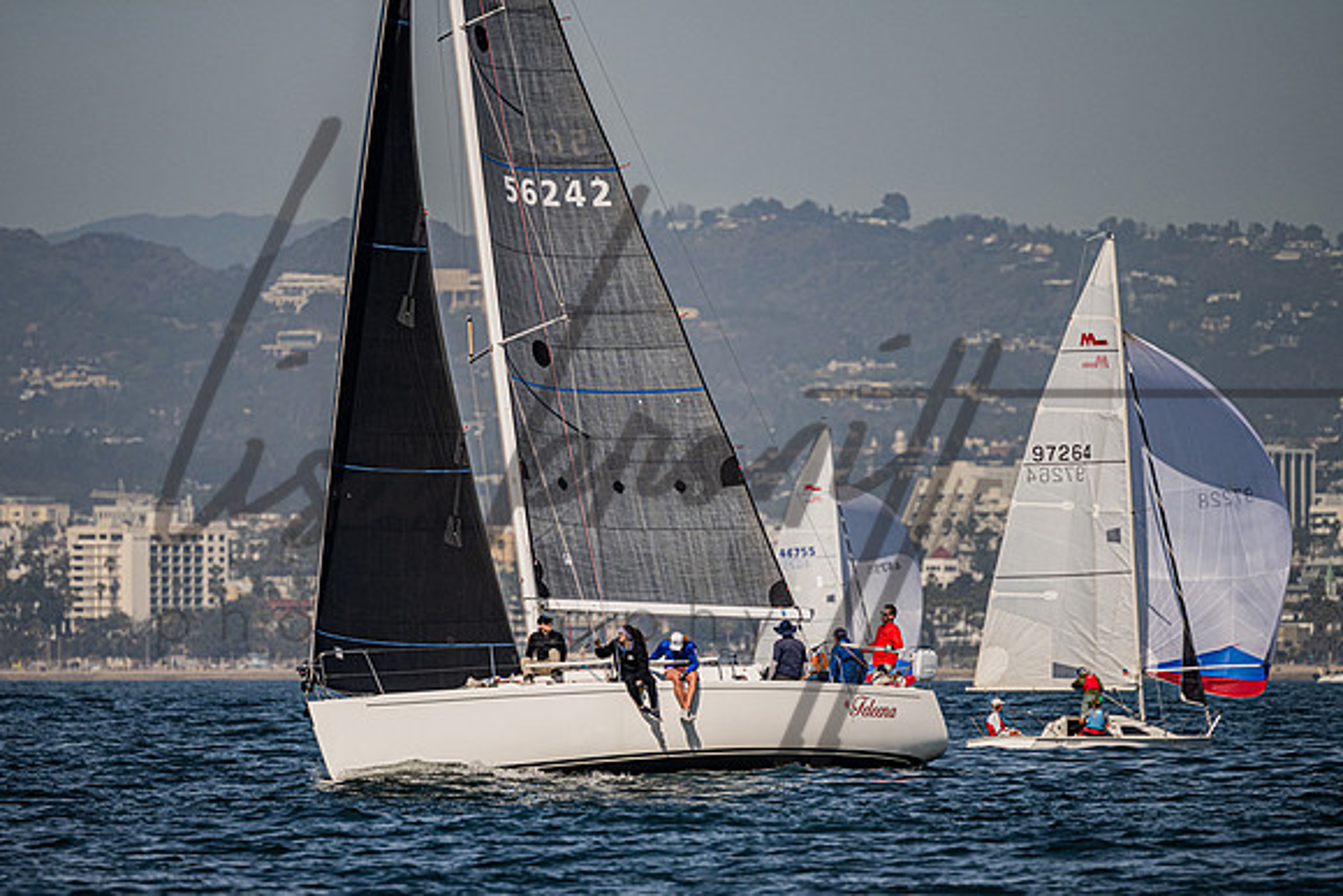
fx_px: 18410
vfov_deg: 2.8
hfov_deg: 4.2
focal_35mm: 493
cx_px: 620
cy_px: 545
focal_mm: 400
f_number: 5.6
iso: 320
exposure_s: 1/4000
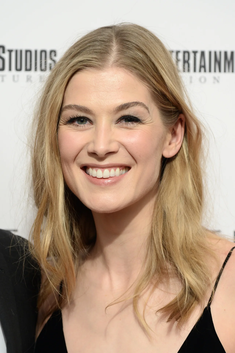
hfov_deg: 11.4
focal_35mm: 120
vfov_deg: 17.1
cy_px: 176
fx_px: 1176
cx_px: 118
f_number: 5
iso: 800
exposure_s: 1/125
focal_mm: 120
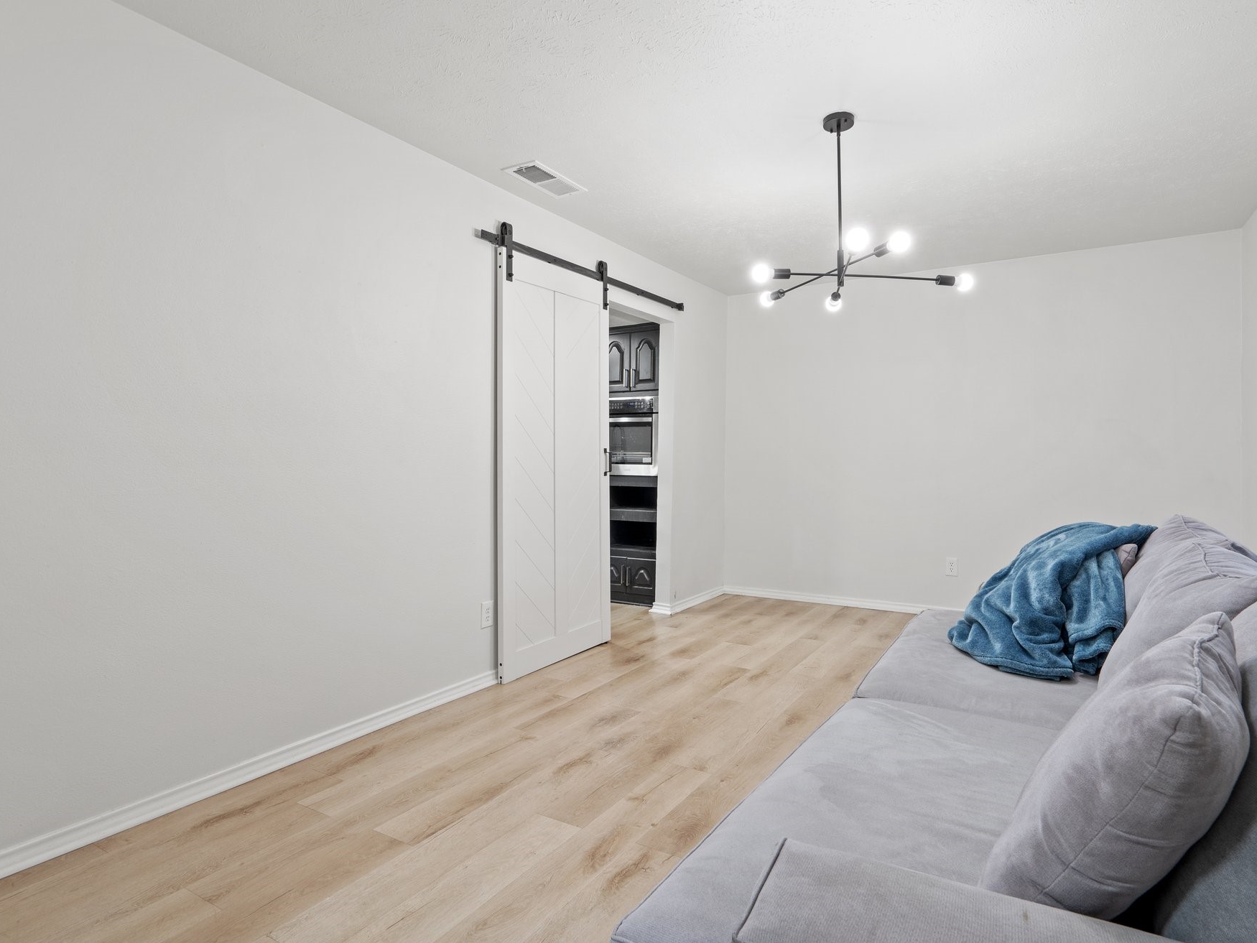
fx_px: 654
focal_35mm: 18
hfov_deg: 87.6
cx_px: 670
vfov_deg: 71.6
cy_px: 456
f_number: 8
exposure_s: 1/3
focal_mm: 16
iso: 400
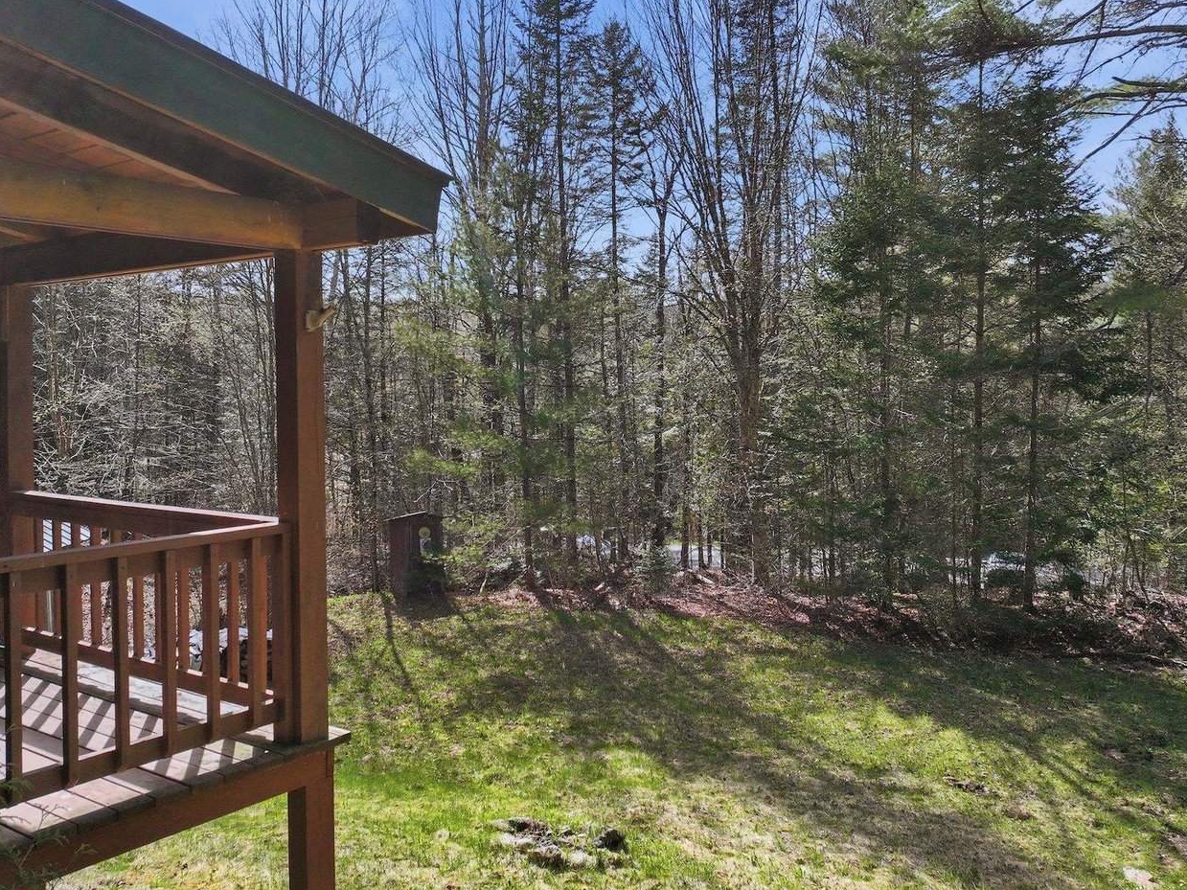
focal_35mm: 31
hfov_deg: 58.3
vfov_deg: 45.4
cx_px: 563
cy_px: 402
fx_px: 1063
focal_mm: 12.3
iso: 390
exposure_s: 1/4000
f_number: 2.8
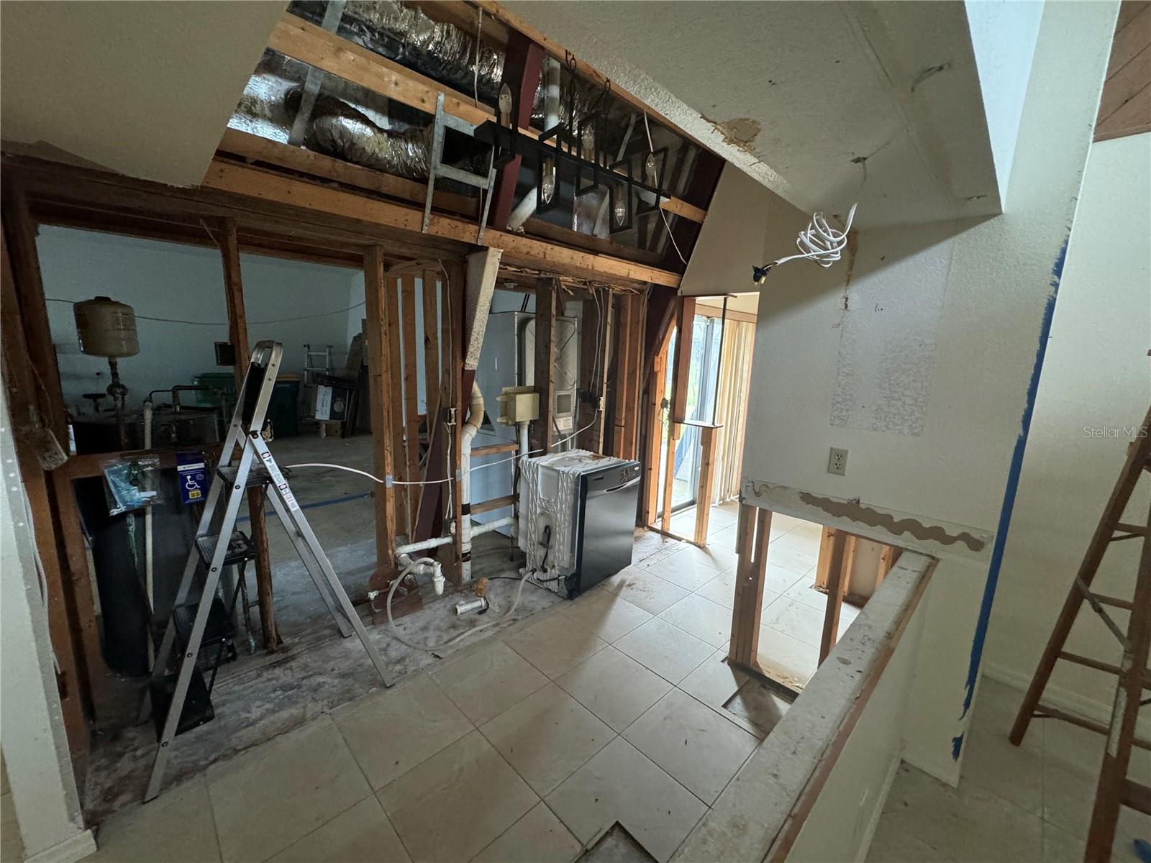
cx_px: 576
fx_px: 466
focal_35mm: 14
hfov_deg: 102.1
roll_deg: -2.1
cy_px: 432
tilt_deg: -10.0
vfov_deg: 85.7
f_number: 2.2
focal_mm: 2.22
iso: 400
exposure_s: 1/60
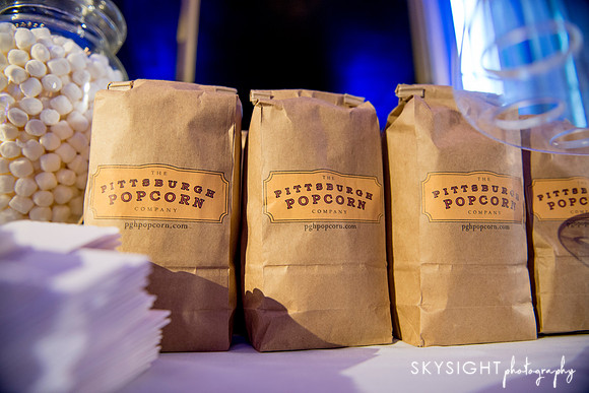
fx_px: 393
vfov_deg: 53.2
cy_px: 196
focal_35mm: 24
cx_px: 294
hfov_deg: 73.7
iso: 1250
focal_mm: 24
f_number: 2.8
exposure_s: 1/30
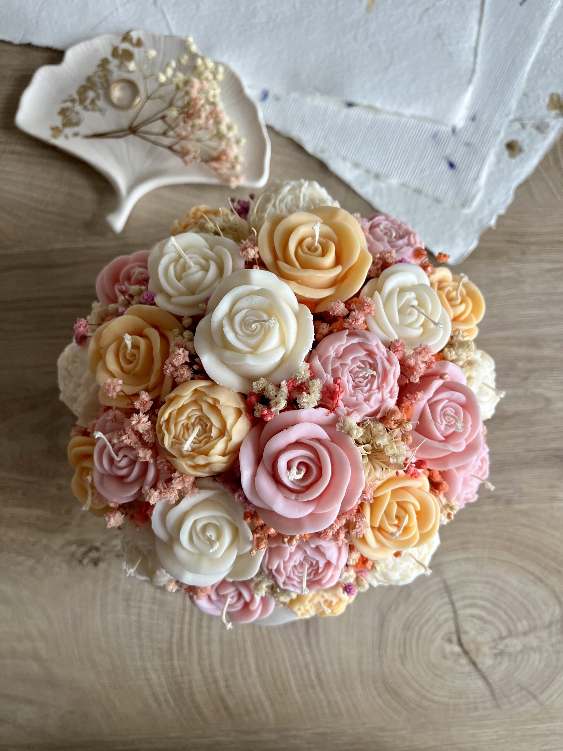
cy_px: 376
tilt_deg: -86.9
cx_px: 282
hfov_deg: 53.1
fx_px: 564
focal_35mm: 26
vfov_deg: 67.3
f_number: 1.6
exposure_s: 1/110
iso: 125
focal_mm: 5.1
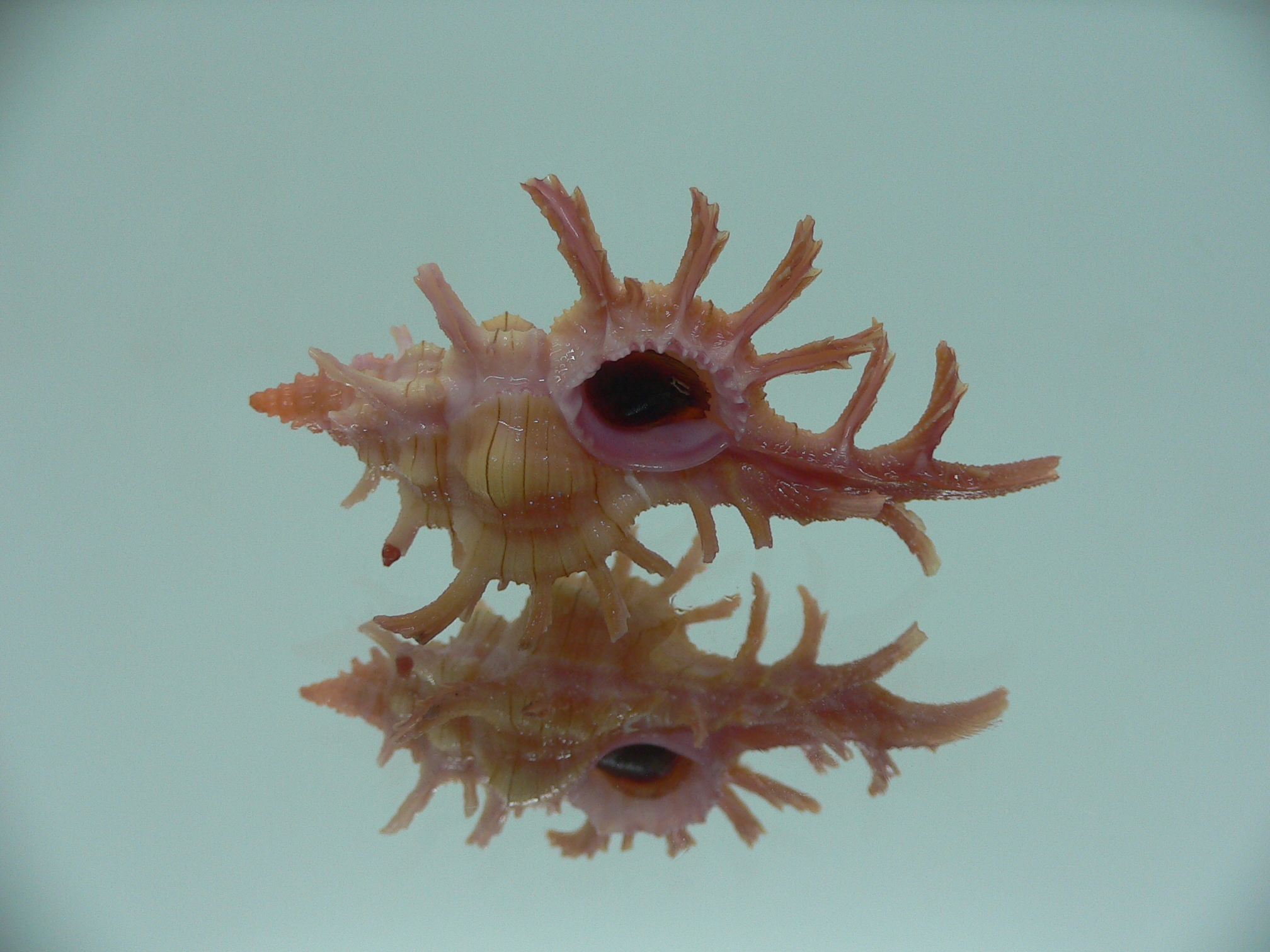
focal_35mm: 35
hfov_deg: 52.6
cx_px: 635
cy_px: 476
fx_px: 1284
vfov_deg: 40.7
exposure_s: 1/60
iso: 80
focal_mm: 4.6
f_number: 2.8
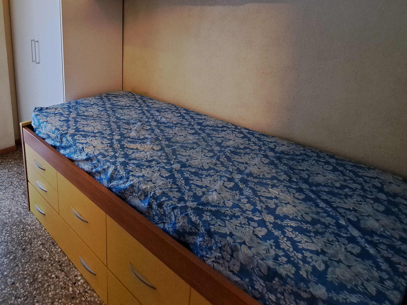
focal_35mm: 24
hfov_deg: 67.2
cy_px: 81
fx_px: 282
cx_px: 104
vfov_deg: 54.5
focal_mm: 1.74
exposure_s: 1/50
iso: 250
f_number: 2.2
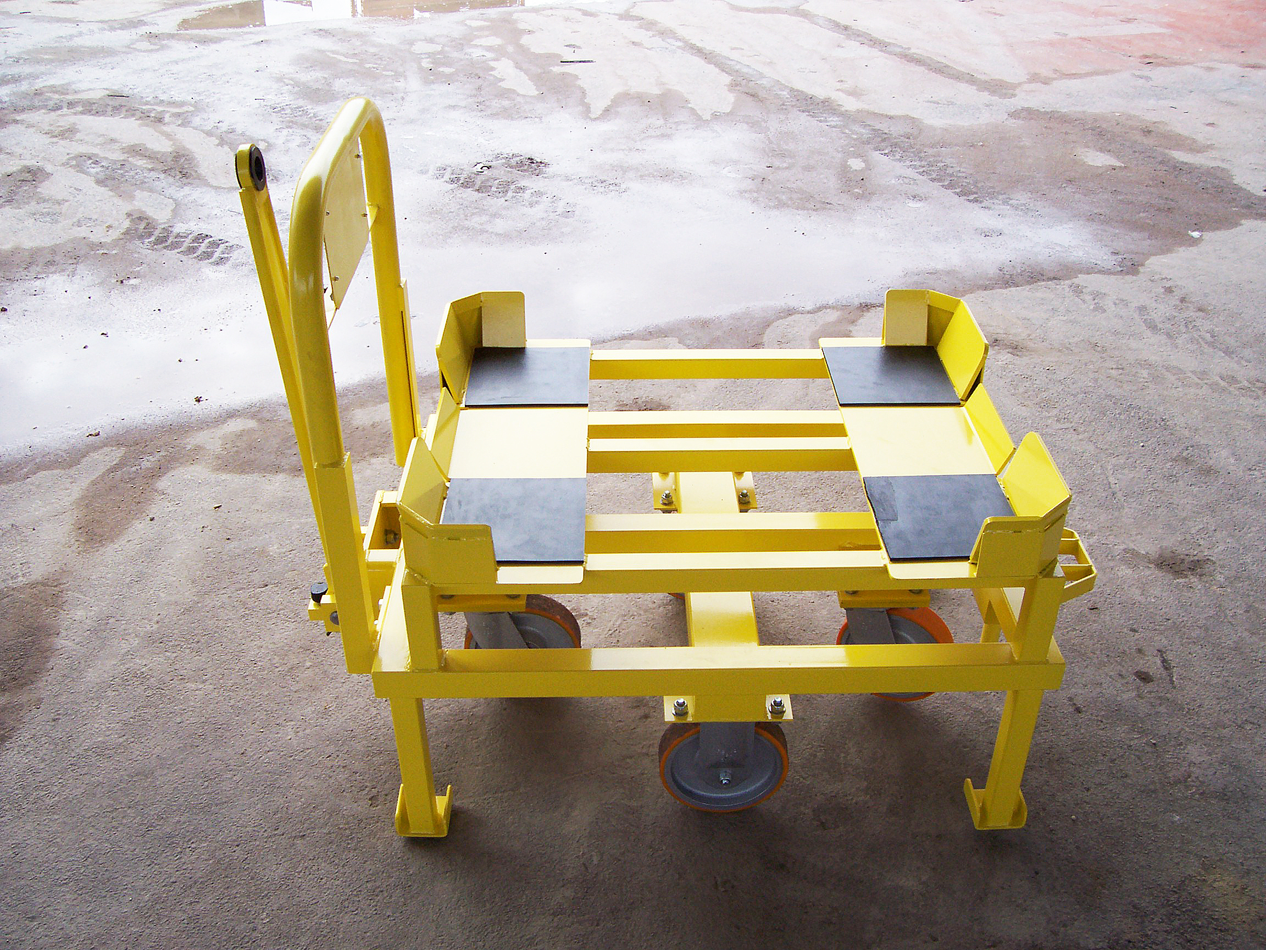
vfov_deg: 41.8
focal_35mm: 34
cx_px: 633
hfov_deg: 54.0
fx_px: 1243
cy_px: 475
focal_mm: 5.6
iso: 80
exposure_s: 1/349
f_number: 2.7
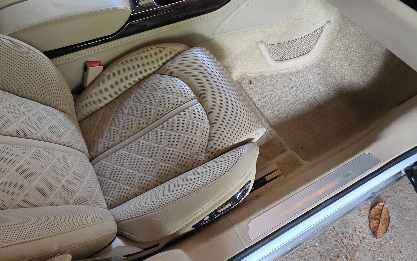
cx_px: 176
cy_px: 125
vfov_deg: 59.6
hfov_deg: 84.4
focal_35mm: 20
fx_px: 227
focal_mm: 2.2
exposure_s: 1/60
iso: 640
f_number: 1.9
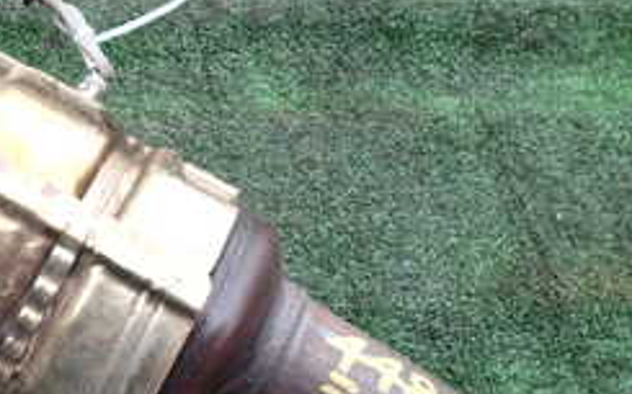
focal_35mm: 65
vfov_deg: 20.0
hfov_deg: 30.6
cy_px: 196
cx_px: 114
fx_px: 1119
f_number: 2.8
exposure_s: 1/160
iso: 100
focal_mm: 4.5
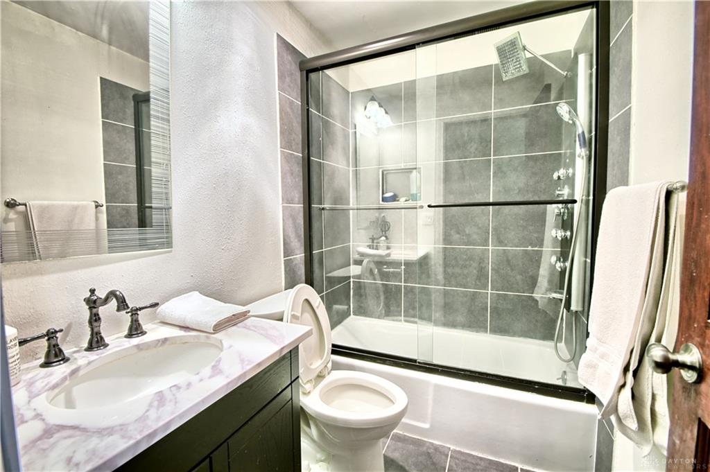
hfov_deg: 100.4
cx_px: 355
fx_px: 296
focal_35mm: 15
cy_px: 236
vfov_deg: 77.2
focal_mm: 10
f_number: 8
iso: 100
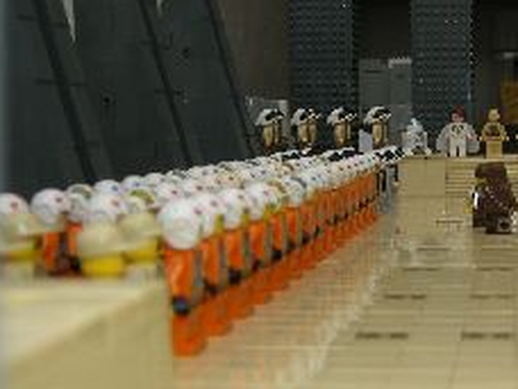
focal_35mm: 79
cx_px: 504
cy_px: 204
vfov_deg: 18.7
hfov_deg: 23.8
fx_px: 1182
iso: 64
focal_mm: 7.5
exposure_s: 1/60
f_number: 2.7
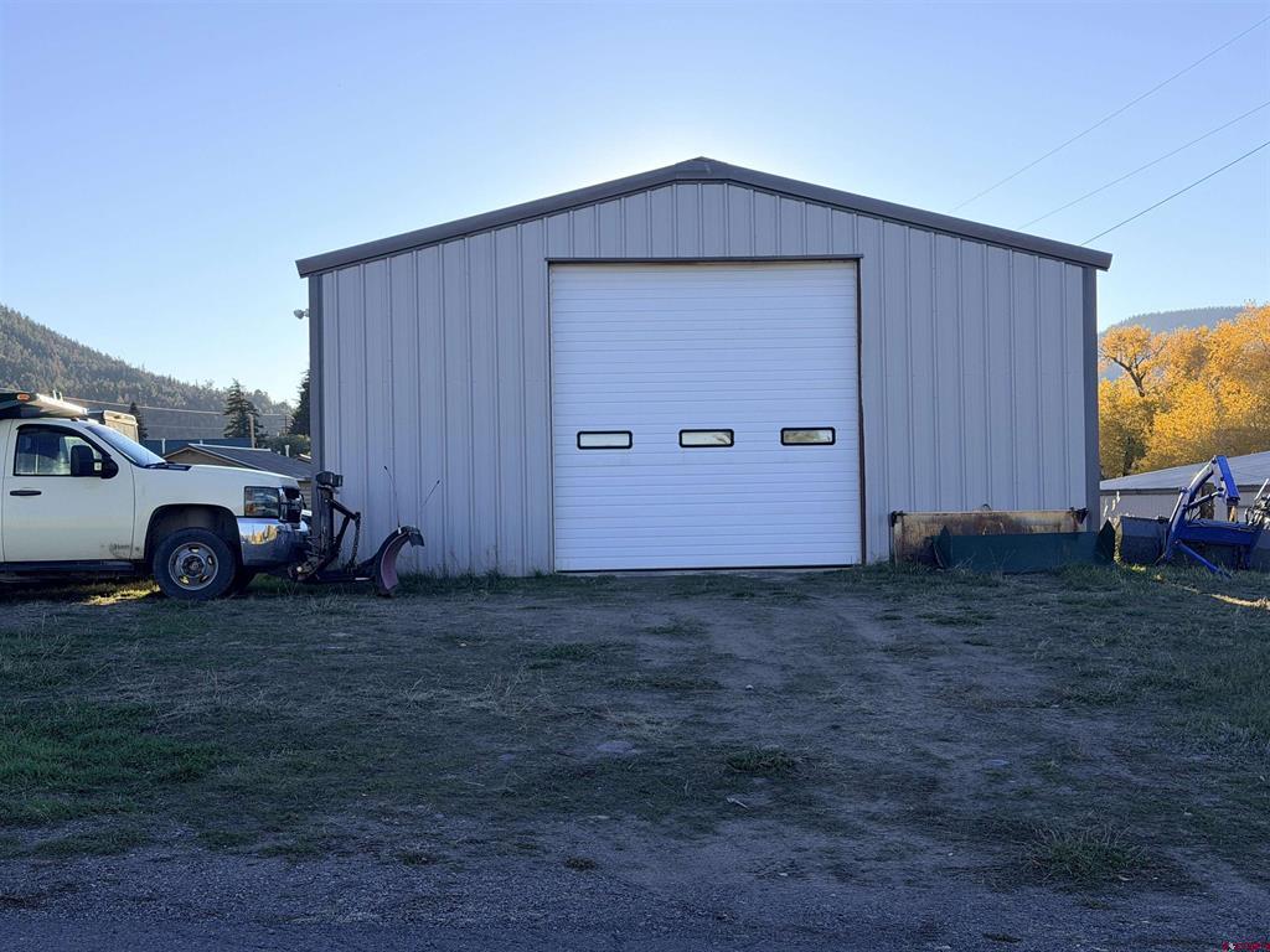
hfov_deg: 39.7
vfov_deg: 30.3
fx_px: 1761
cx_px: 635
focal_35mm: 48
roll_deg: +1.2
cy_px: 476
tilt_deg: +0.5
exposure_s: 1/2273
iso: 100
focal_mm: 6.76
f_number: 1.78
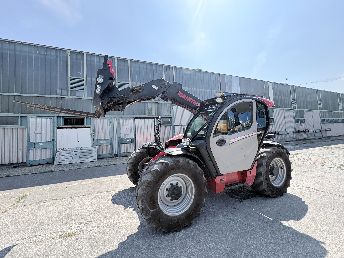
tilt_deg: +2.5
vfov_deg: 85.7
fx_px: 139
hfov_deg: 102.1
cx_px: 172
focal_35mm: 14
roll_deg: +3.1
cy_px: 129
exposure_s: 1/625
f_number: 2.2
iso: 40
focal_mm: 2.22
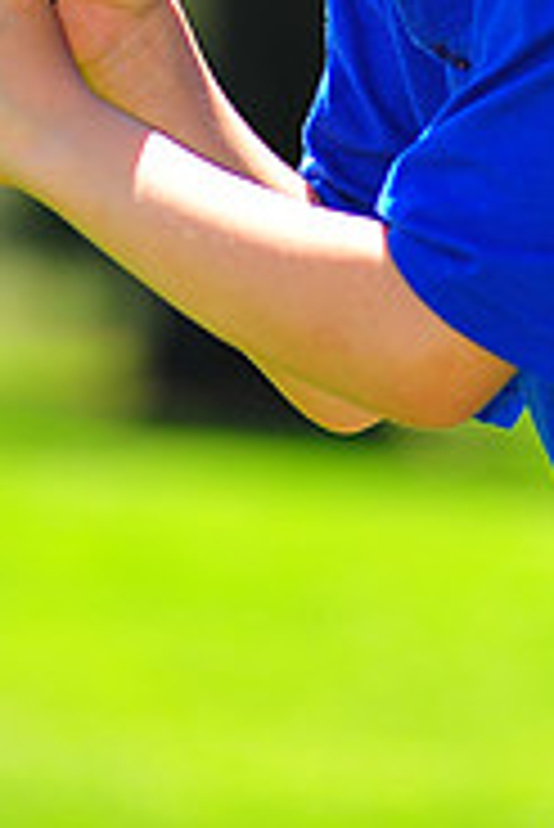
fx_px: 13063
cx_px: 563
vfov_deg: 3.6
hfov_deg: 2.4
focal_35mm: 567
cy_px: -220
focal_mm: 180
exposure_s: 1/400
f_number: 5
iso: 200
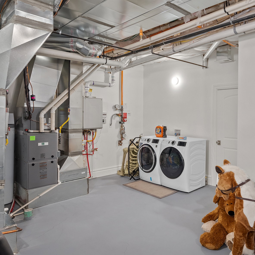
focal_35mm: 27
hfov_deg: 57.1
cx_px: 180
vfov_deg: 59.0
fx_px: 225
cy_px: 120
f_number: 8
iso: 500
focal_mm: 15
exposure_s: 1.3
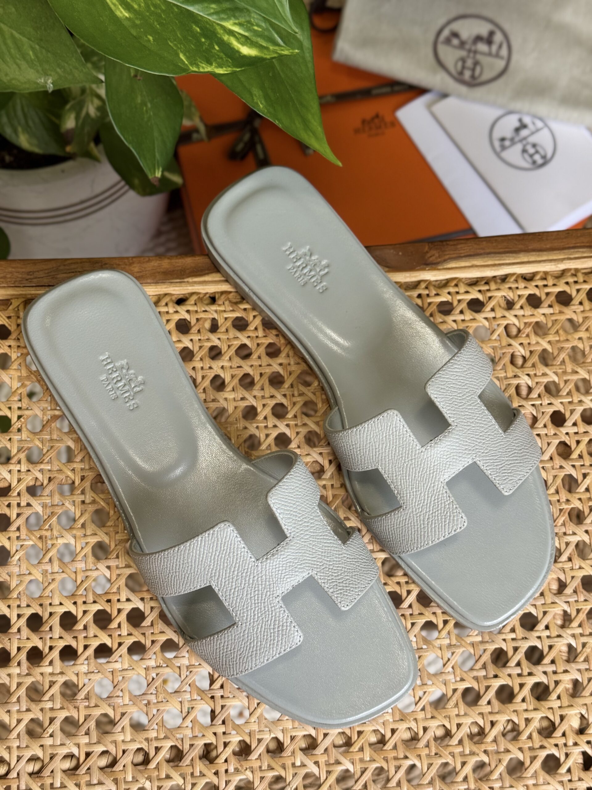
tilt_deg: -74.3
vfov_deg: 39.7
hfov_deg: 30.3
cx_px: 296
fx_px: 1095
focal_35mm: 48
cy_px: 395
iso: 64
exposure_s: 1/167
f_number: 1.78
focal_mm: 6.76
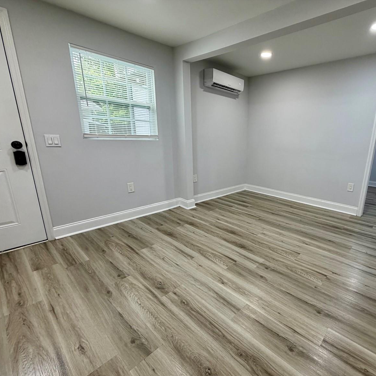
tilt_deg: -14.0
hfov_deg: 82.1
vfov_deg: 84.0
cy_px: 192
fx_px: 209
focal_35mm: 17
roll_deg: -1.3
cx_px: 239
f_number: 2.2
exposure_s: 1/120
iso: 200
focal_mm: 2.22
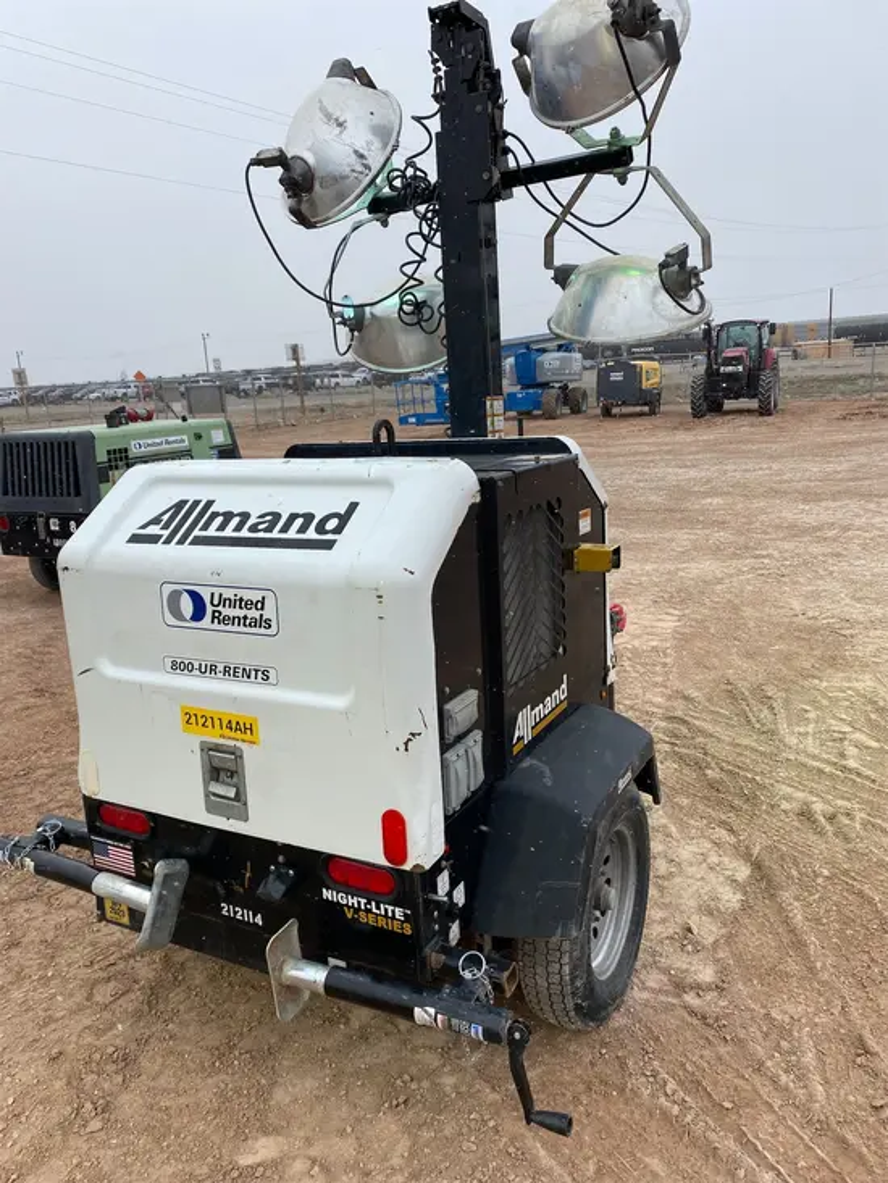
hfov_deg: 53.1
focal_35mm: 26
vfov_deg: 67.3
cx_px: 444
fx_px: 889
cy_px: 592
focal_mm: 4.25
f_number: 1.8
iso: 32
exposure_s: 1/1996
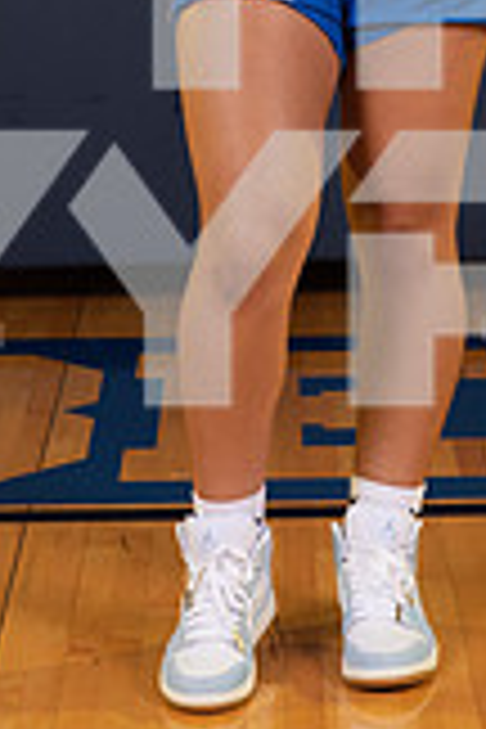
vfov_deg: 12.6
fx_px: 3260
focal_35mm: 161
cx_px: 306
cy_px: -45
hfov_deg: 8.5
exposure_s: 1/320
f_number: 7.1
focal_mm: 58
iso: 320
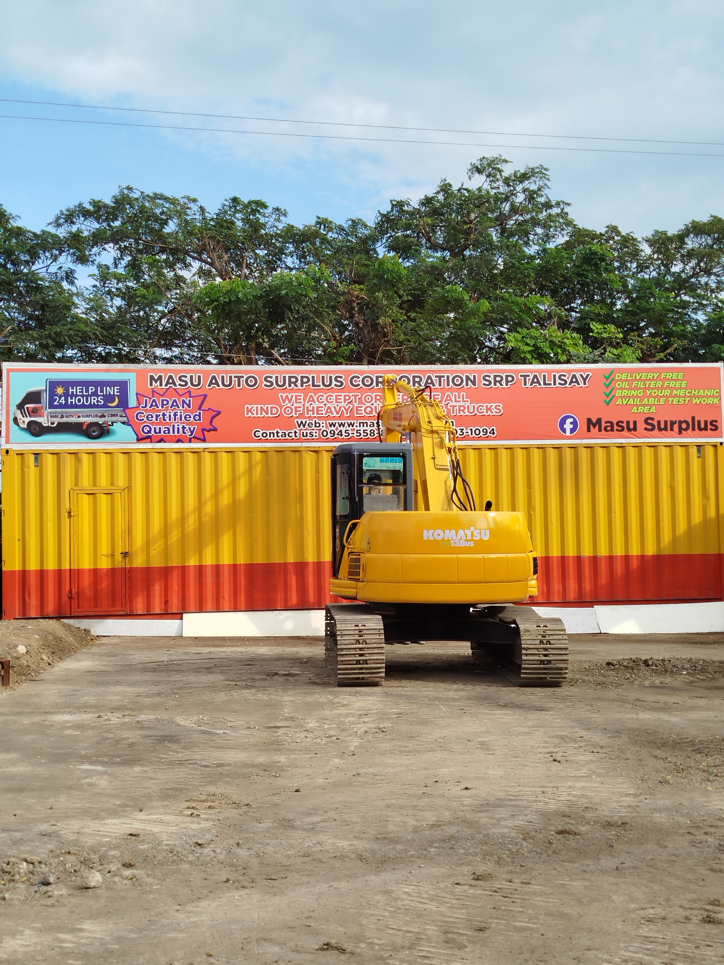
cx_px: 362
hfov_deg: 33.6
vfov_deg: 43.9
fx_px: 1199
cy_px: 482
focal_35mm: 43
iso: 50
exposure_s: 1/563
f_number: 1.7
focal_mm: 5.31
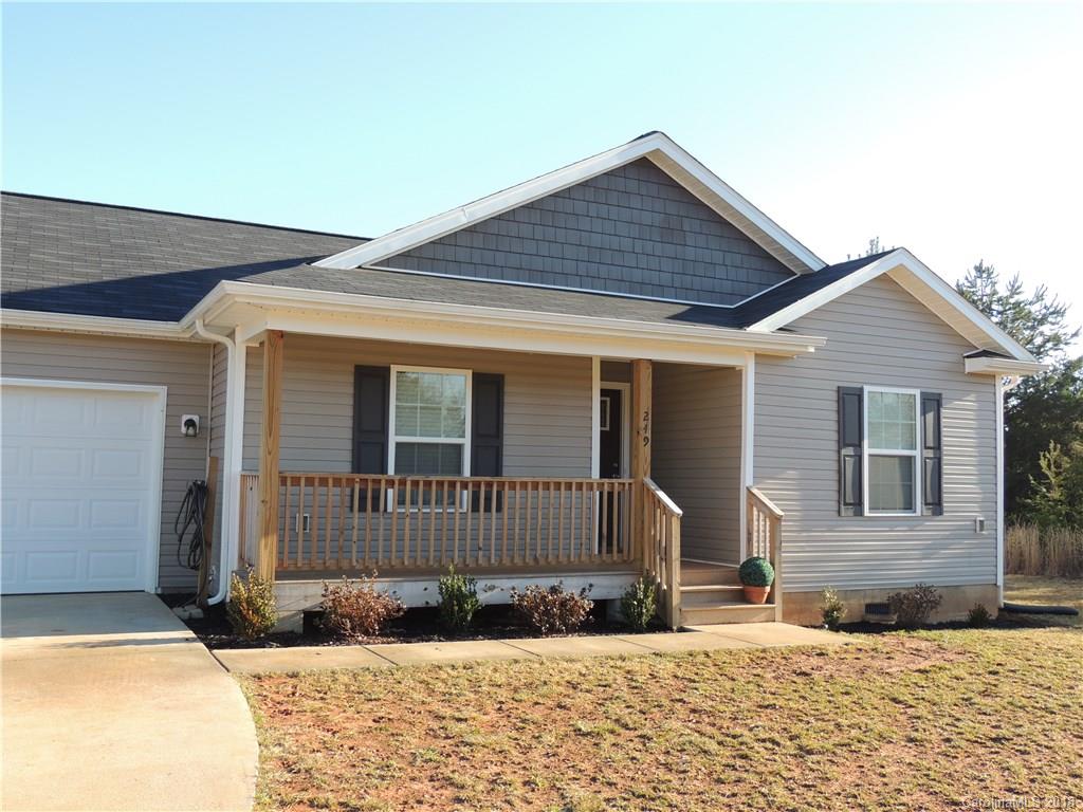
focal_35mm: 33
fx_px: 1032
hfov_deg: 55.4
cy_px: 406
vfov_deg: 42.9
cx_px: 542
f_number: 3.2
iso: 100
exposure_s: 1/320
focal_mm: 5.8
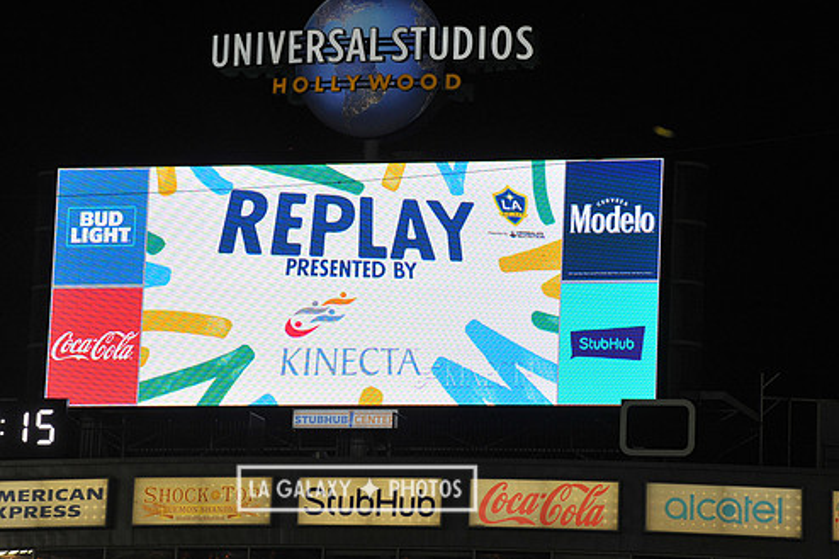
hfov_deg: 9.2
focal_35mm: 223
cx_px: 357
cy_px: 233
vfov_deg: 6.2
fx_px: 5195
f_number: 10
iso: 1600
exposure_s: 1/400
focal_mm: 190
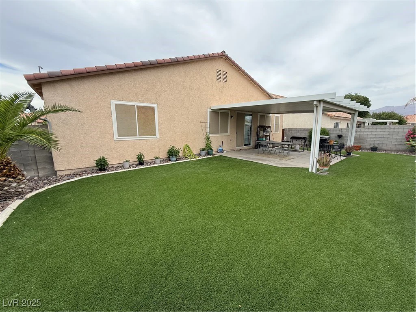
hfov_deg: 102.1
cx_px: 208
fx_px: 168
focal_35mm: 14
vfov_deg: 85.7
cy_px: 156
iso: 50
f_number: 2.2
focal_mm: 2.22
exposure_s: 1/1167
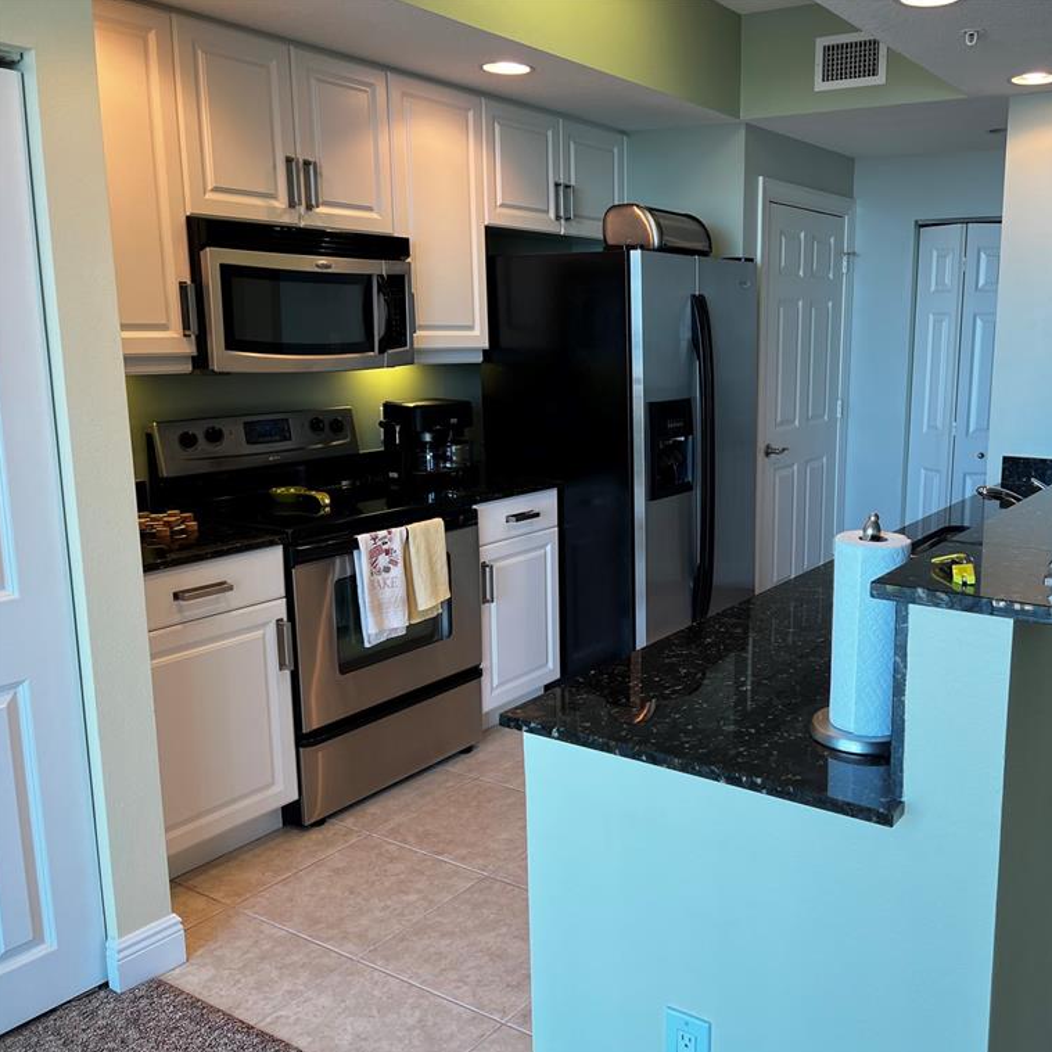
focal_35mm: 31
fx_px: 1066
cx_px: 701
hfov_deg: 51.6
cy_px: 529
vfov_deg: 52.5
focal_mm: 5.7
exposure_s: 1/120
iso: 64
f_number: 1.5
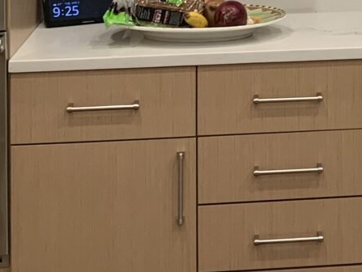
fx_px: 1245
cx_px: 390
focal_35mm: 119
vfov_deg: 11.6
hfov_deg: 16.1
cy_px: -202
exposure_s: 1/60
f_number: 1.8
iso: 100
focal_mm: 4.25
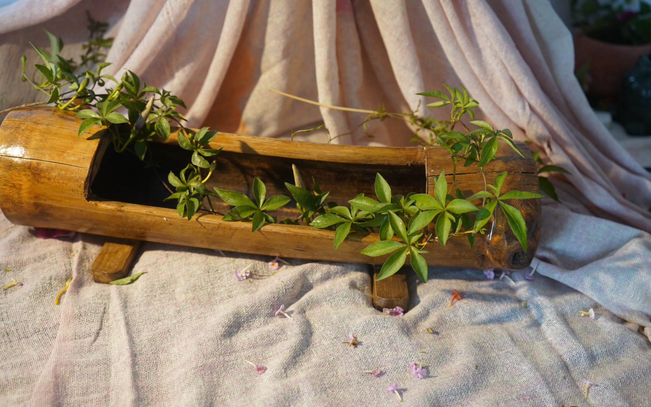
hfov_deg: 58.1
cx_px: 326
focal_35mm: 33
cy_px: 202
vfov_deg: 38.3
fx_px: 585
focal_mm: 32
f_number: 4
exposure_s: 1/160
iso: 1600
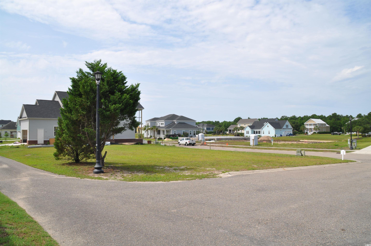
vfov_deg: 47.8
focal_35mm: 27
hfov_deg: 67.4
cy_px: 123
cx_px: 186
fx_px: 278
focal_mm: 18
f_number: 16
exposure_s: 1/200
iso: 200
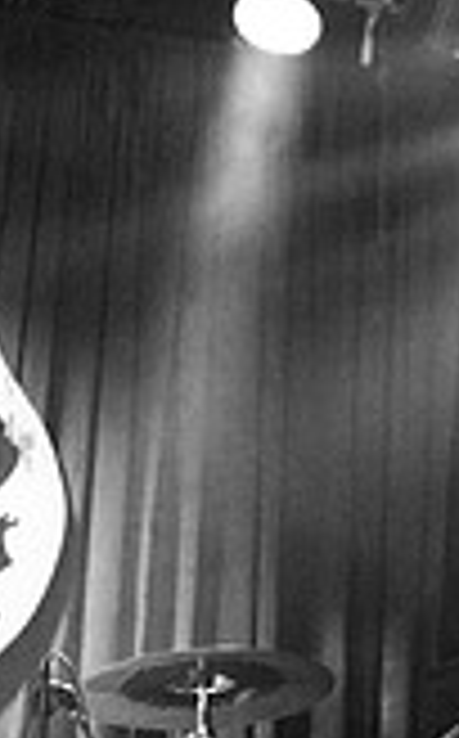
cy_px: 886
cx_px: 326
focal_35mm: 126
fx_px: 2531
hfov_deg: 10.3
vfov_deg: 15.9
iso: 800
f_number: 1.6
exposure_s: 1/50
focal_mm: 30
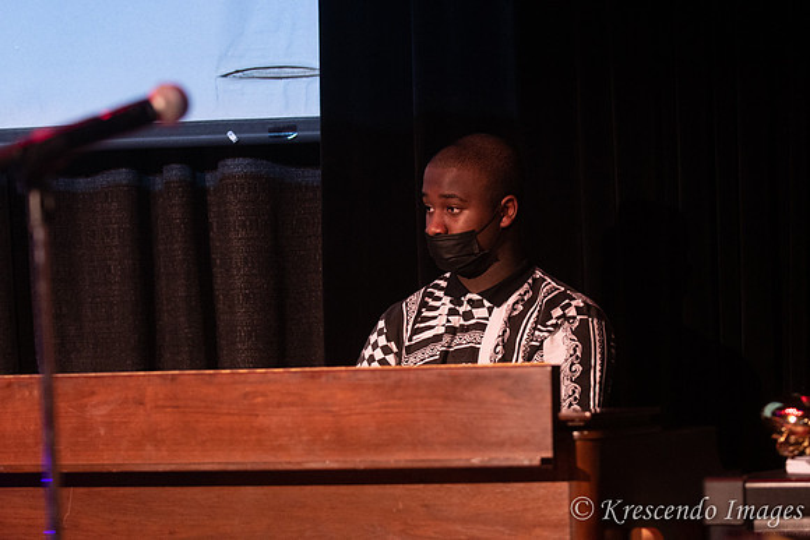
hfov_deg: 15.2
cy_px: 270
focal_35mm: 135
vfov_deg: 10.2
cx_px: 405
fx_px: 3038
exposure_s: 1/160
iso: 1600
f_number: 2.8
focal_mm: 90
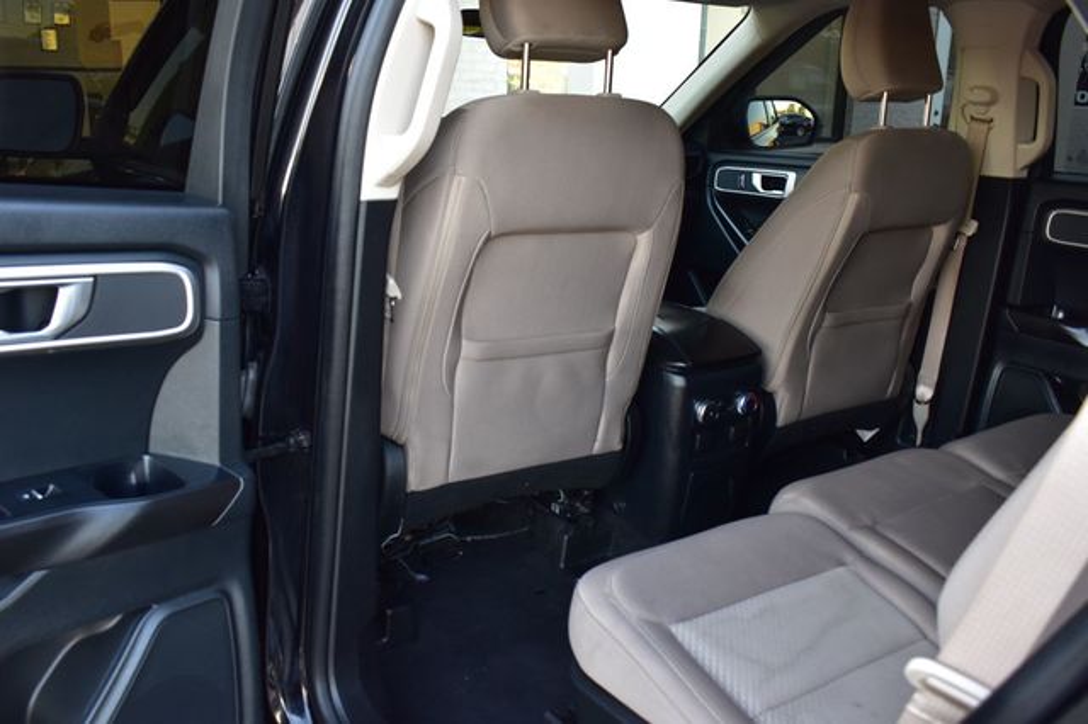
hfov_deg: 57.2
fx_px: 997
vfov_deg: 39.9
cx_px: 544
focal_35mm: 33
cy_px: 362
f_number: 6.3
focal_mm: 22
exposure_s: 1/20
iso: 400
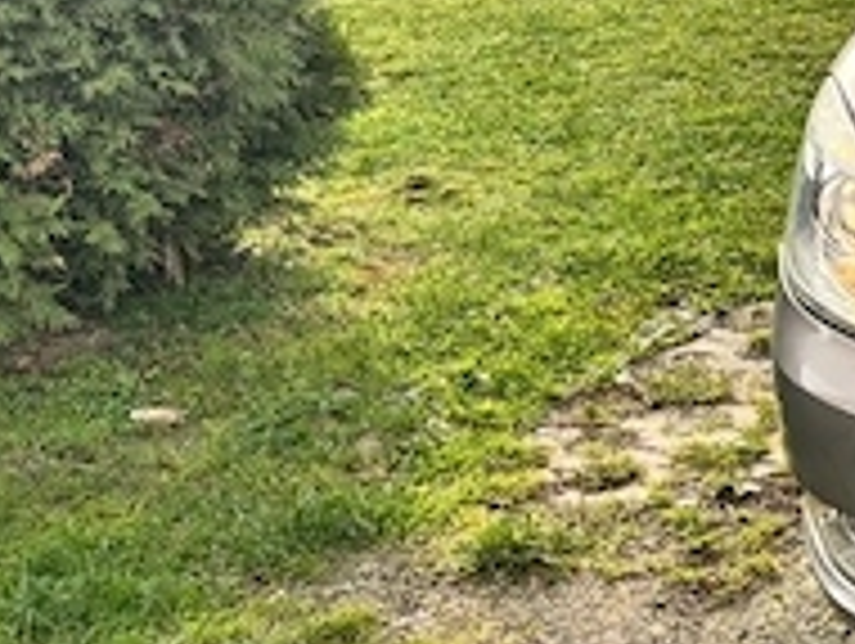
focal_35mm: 82
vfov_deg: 18.0
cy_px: 306
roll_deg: +1.1
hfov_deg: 20.3
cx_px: 1292
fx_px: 2028
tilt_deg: -20.8
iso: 50
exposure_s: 1/910
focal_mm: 5.96
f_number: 1.6
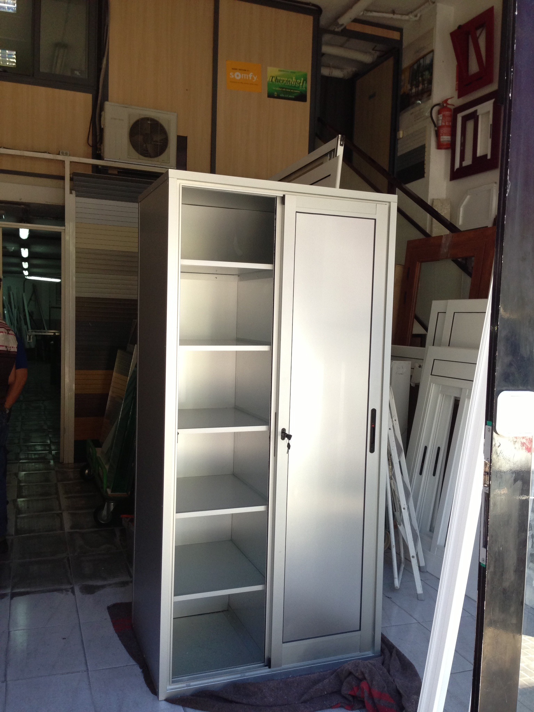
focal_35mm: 33
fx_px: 679
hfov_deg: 42.9
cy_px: 356
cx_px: 267
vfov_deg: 55.4
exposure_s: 1/120
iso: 100
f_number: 2.4
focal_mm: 4.13
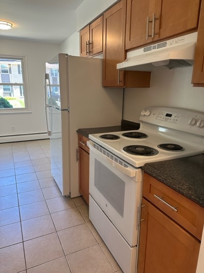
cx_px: 102
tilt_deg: -14.2
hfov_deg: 56.8
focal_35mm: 24
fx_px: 189
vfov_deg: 71.6
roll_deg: -1.4
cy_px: 136
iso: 200
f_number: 1.78
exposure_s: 1/120
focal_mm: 6.86
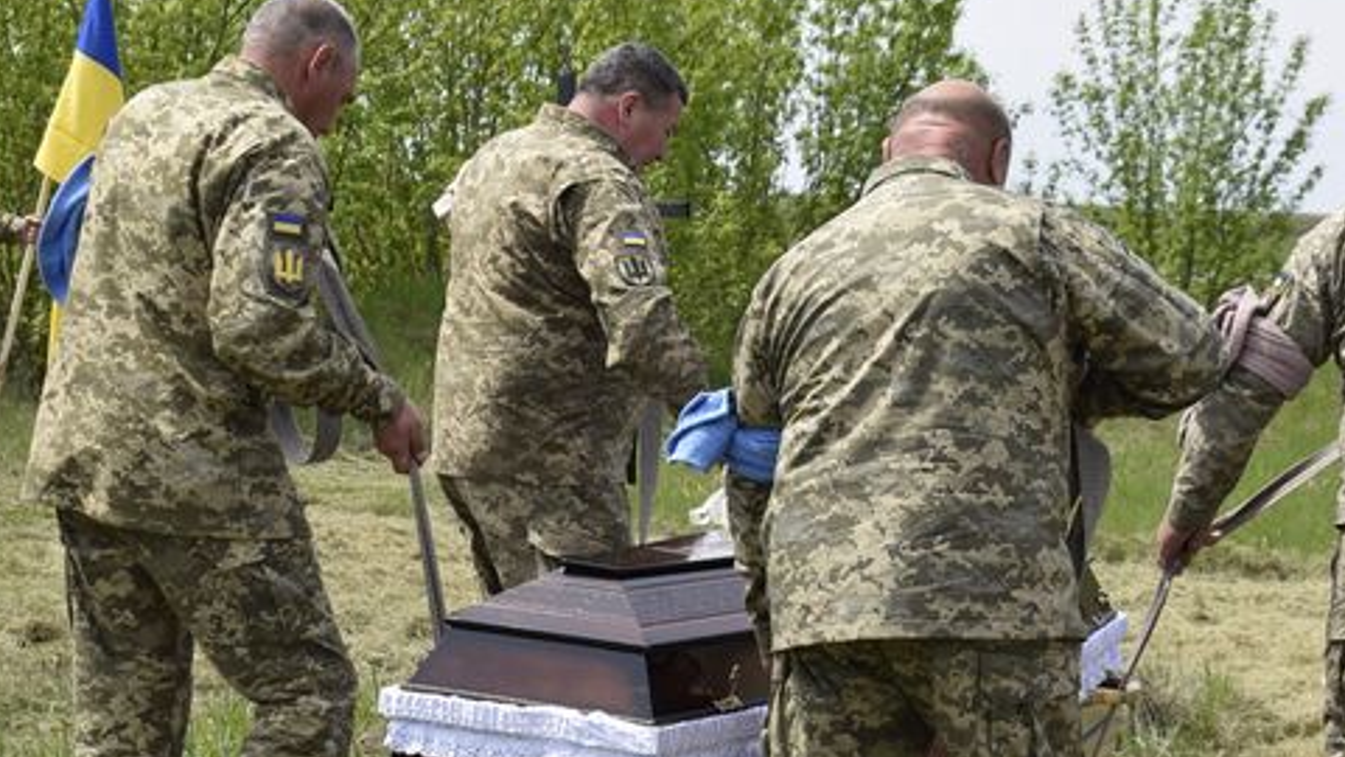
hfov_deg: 18.9
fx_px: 4030
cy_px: 526
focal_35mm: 113
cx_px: 743
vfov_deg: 10.7
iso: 200
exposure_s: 1/320
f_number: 9
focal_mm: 46
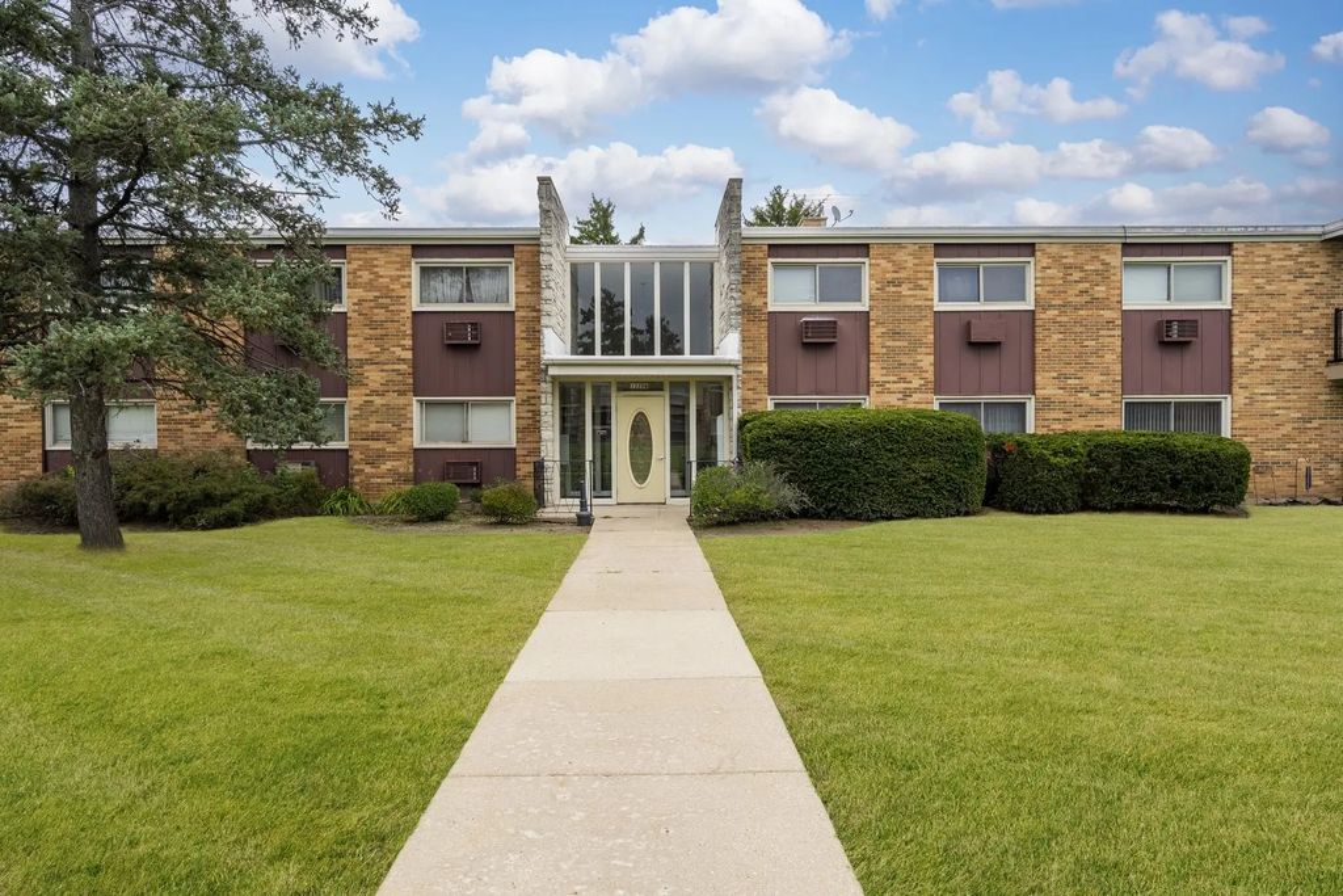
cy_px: 448
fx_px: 783
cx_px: 672
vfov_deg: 59.5
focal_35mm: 21
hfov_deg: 81.2
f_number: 10
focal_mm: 21
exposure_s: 1/80
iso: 100
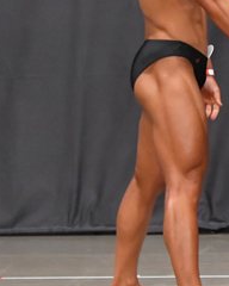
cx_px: 435
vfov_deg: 3.2
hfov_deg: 2.5
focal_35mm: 612
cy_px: 88
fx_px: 5185
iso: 6400
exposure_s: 1/400
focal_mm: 135
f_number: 5.6
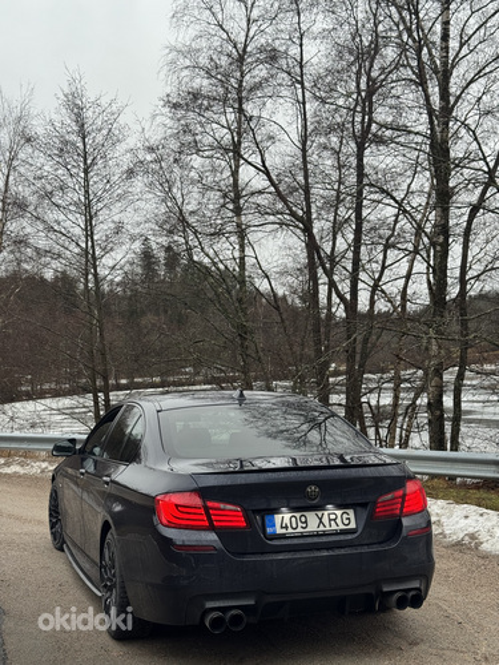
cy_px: 332
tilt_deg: +2.9
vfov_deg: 39.7
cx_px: 250
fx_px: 923
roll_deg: +2.3
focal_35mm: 48
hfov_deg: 30.3
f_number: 1.78
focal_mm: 6.76
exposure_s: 1/420
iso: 64
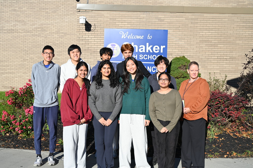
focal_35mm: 42
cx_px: 126
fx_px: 295
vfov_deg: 31.8
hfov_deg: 46.4
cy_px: 84
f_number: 7.1
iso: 100
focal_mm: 42
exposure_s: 1/320
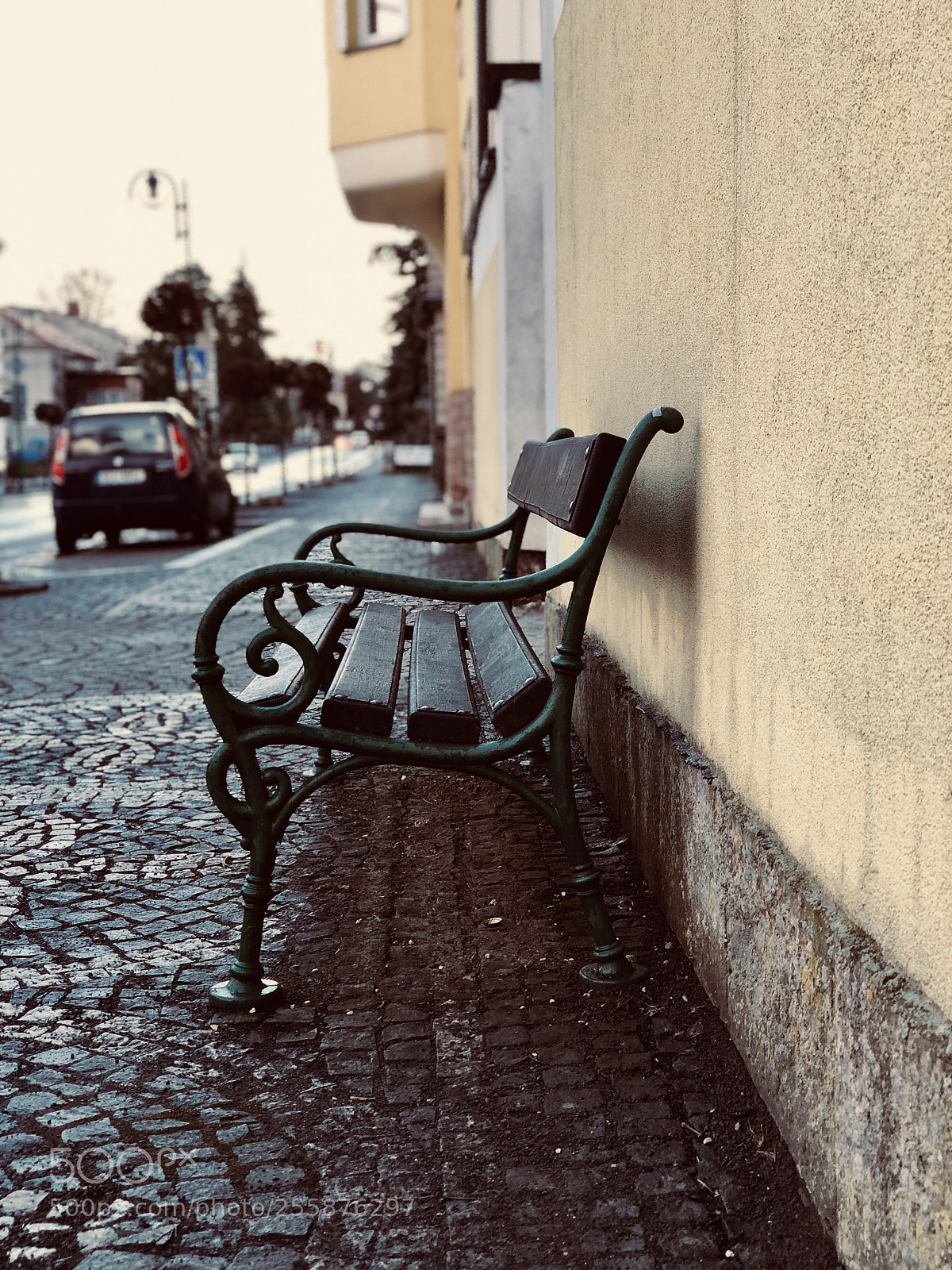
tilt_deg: -4.9
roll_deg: +1.1
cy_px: 635
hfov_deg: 28.0
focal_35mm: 52
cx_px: 476
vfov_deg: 36.8
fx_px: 1907
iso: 50
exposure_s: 1/60
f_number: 2.4
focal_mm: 6
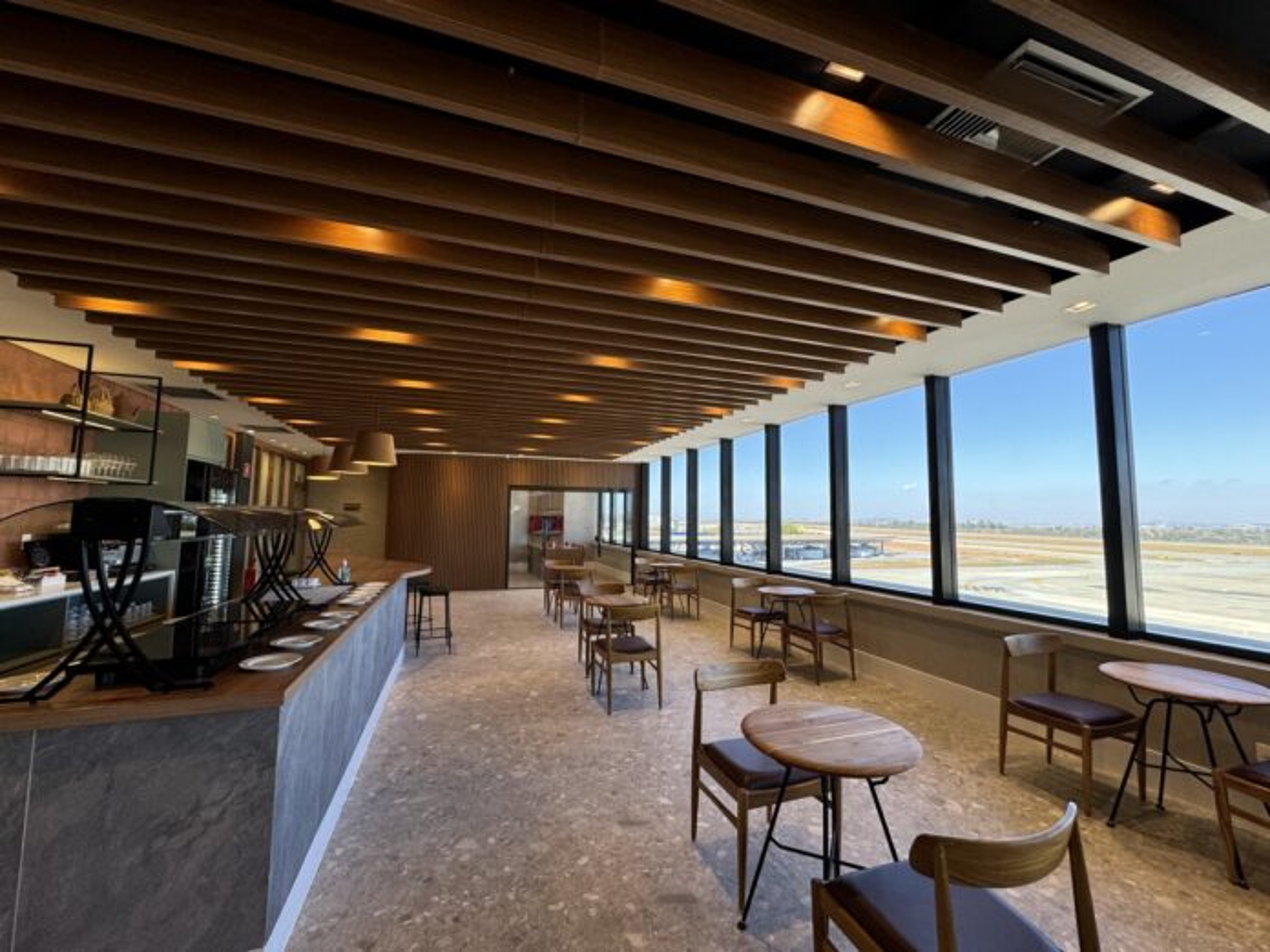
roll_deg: -0.2
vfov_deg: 85.7
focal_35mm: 14
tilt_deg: +5.1
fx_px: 514
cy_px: 476
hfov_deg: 102.1
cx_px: 635
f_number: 2.2
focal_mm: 2.22
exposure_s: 1/120
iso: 125
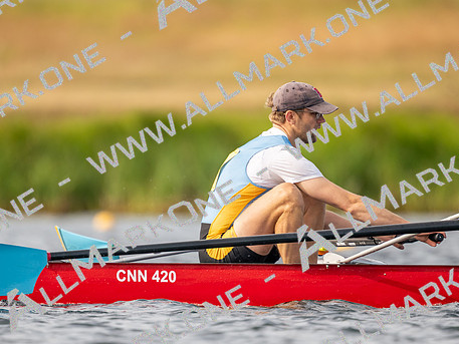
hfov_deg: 1.8
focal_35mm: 1099
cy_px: 177
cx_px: 211
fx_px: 14576
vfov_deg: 1.4
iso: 250
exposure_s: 1/1600
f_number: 4
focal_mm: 600
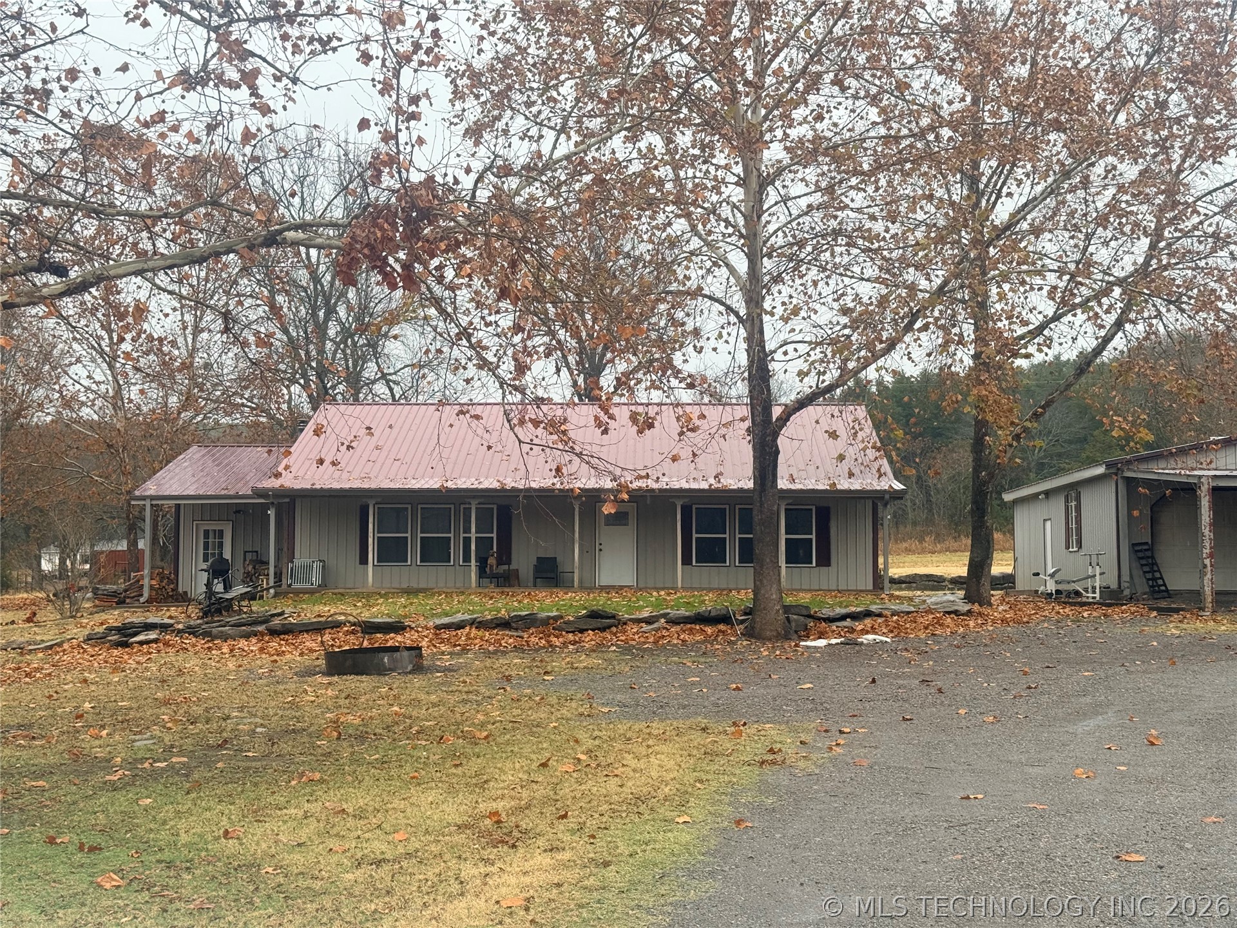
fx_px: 1715
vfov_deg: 30.3
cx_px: 618
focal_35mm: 48
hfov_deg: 39.7
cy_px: 464
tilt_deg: +4.0
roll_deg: -0.8
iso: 64
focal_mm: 6.76
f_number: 1.78
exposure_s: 1/487
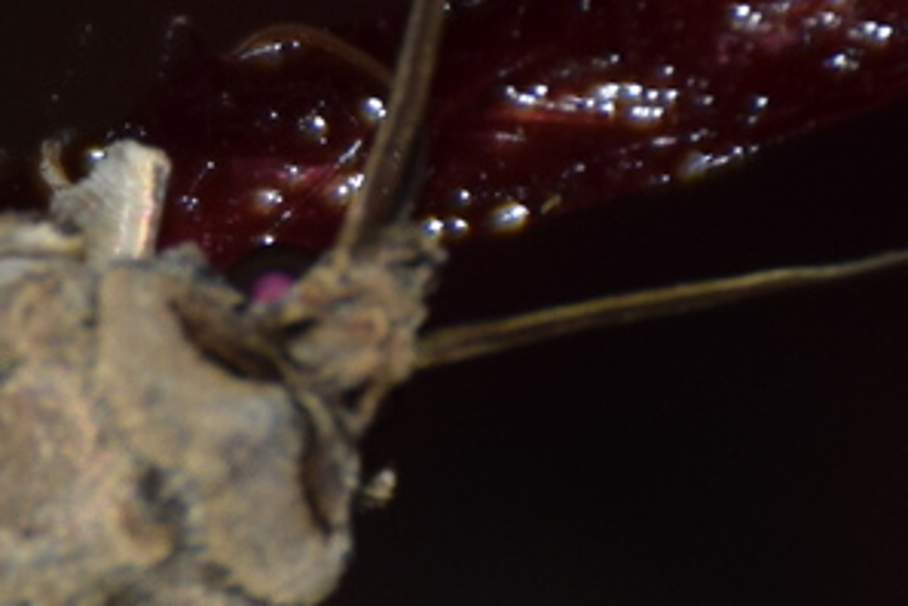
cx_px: -277
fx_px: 17150
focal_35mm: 680
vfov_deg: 2.0
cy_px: 637
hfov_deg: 3.0
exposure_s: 1/60
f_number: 5.6
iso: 320
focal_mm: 140
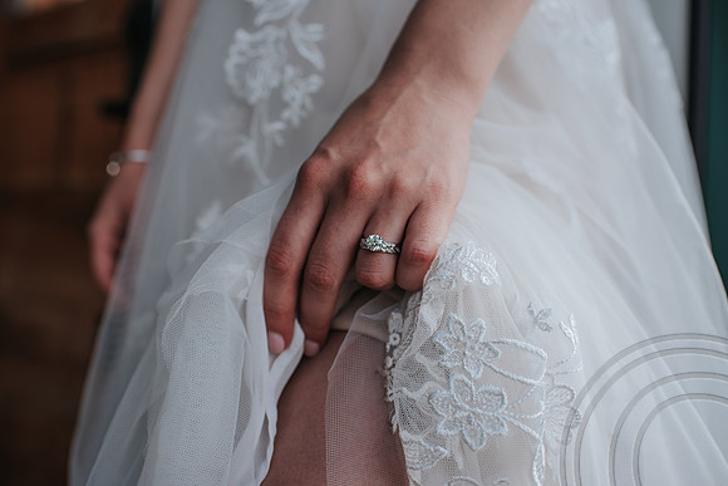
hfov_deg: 54.4
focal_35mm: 35
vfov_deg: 37.9
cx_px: 364
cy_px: 243
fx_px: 708
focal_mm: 35
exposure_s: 1/800
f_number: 3.2
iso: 100
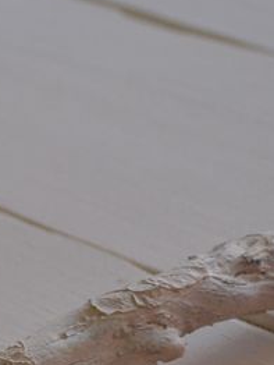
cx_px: -433
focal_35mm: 211
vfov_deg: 9.4
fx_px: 2223
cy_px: 235
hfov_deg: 6.6
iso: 400
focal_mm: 32
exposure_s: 1/100
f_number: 5
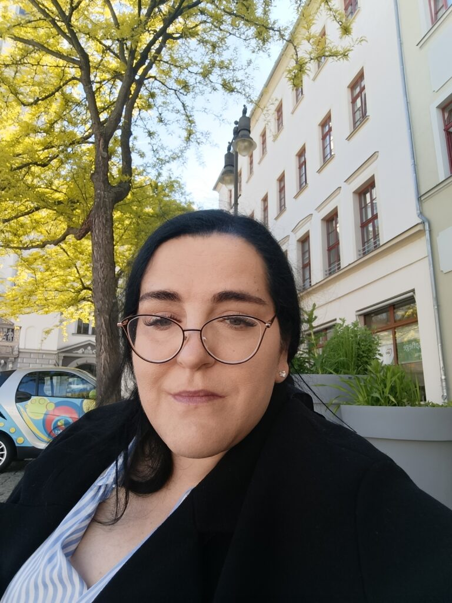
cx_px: 226
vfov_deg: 71.6
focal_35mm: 24
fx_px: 418
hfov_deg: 56.8
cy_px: 302
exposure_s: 1/238
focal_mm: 3.27
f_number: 2.4
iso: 50
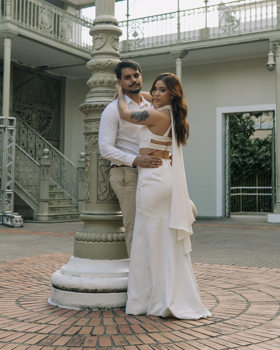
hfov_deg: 29.7
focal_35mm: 51
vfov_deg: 36.6
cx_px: 140
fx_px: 528
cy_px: 149
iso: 100
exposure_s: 1/250
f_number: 2.5
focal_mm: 30
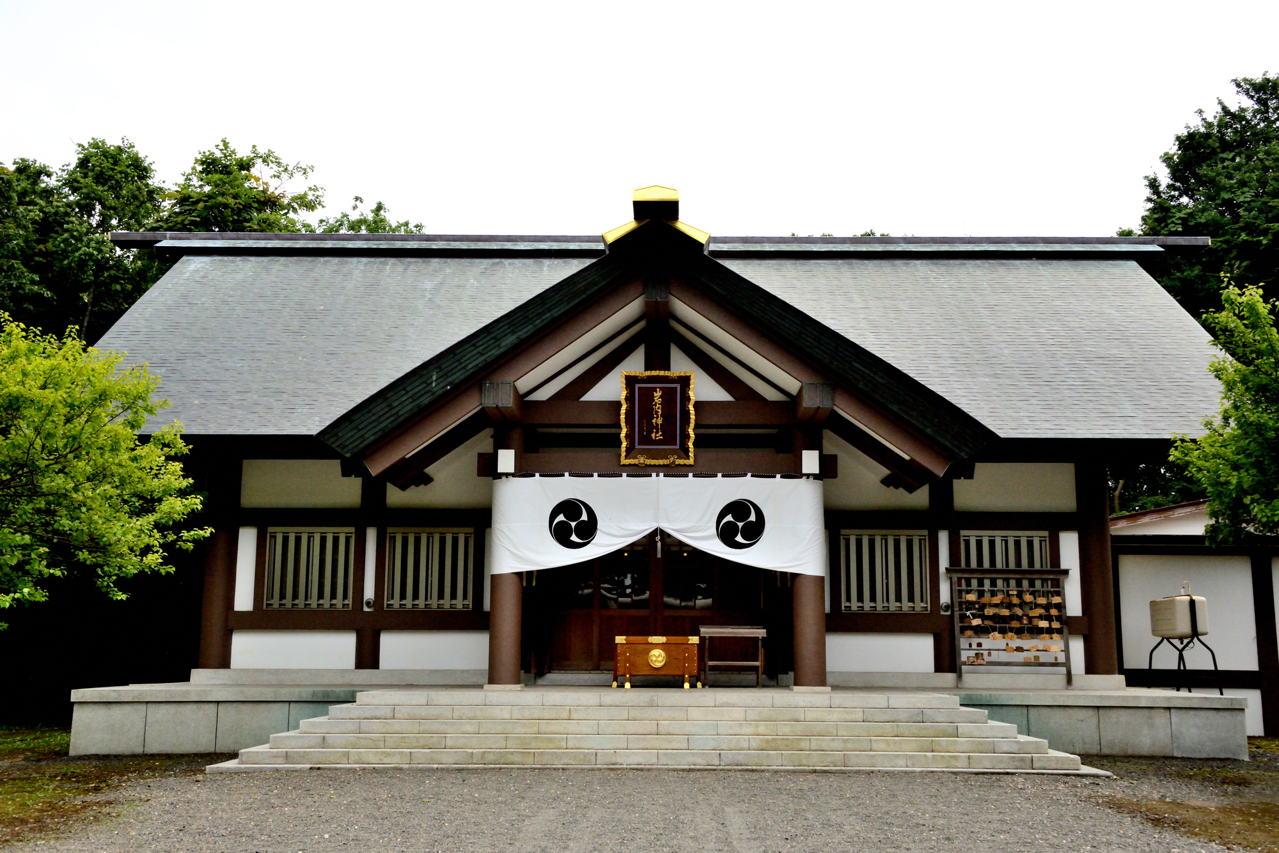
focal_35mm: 40
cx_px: 640
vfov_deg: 33.4
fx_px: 1421
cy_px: 426
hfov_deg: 48.5
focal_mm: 40
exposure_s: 1/2000
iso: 3200
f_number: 11
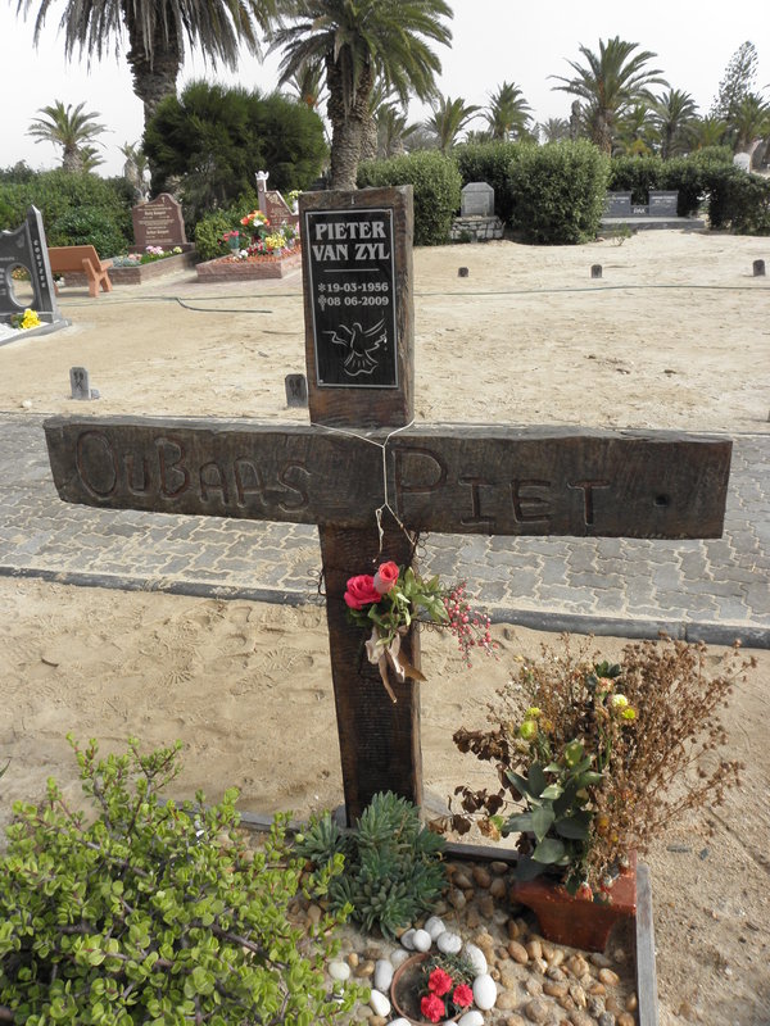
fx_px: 801
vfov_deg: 65.3
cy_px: 513
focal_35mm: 27
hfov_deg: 51.4
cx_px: 385
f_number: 5.6
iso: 64
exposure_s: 1/200
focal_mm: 4.83
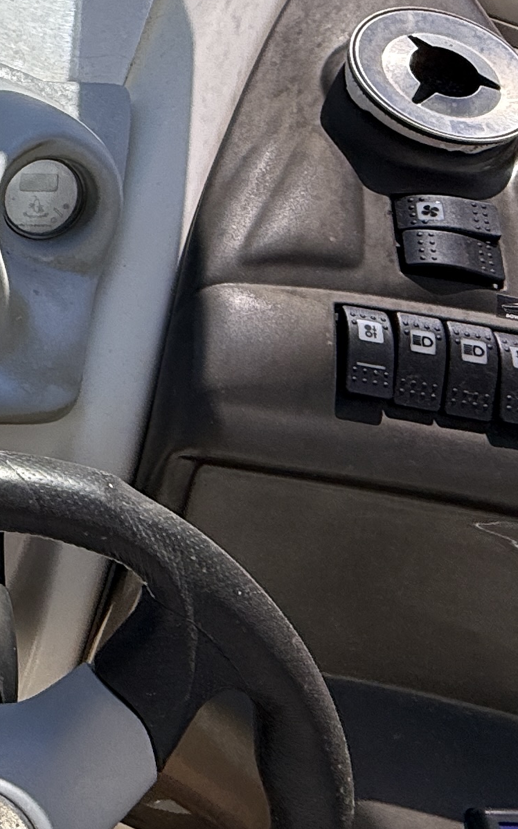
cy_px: 206
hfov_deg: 20.9
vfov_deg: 39.2
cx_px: -308
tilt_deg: -48.0
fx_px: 1130
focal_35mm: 50
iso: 50
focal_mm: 2.22
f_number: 2.2
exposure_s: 1/3125
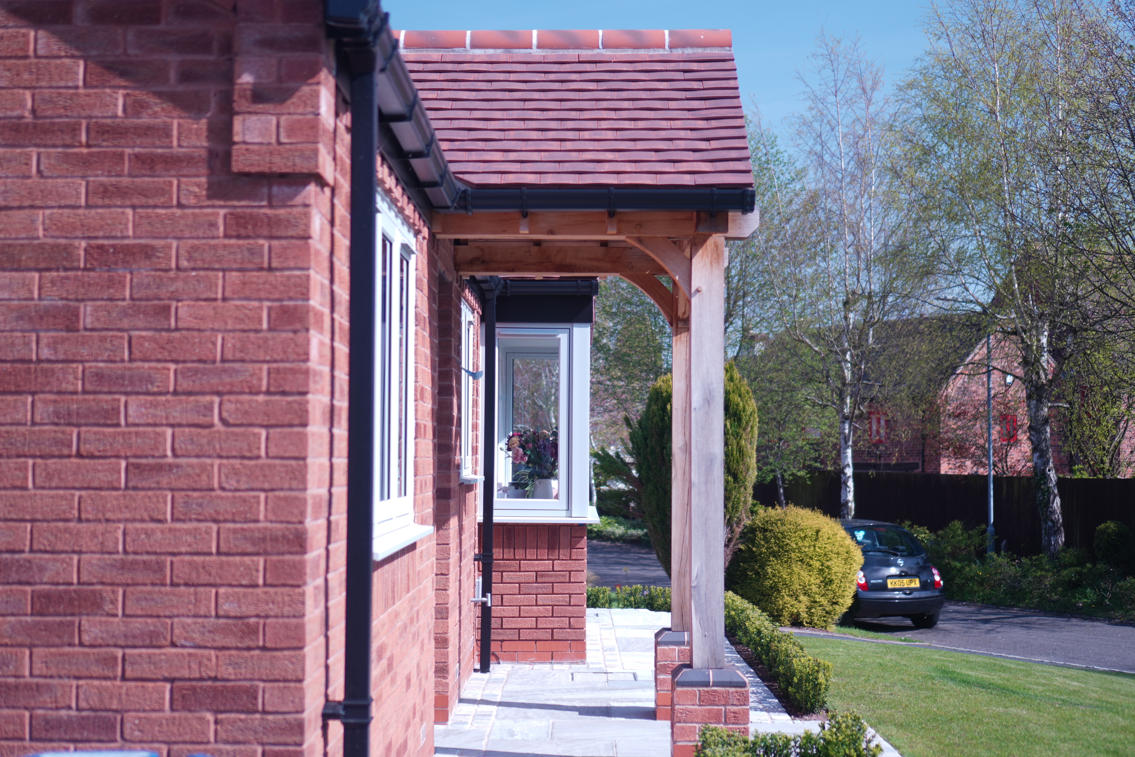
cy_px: 378
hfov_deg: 37.9
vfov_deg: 25.8
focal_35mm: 52
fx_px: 1655
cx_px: 568
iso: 50
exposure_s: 1/160
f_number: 1.8
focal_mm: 35
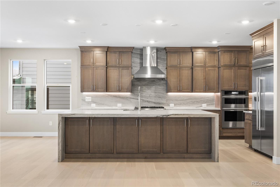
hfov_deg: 54.4
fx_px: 272
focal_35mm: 35
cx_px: 140
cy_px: 94
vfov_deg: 37.8
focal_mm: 35
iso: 125
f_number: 8
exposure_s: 1
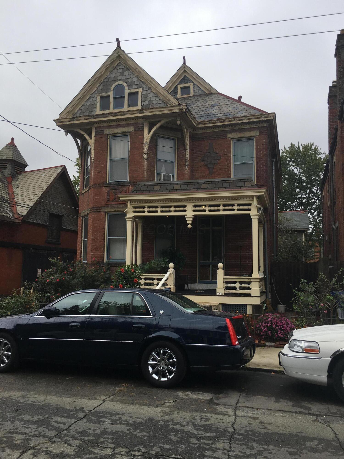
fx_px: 384
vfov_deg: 61.7
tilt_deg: +6.8
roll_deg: -0.7
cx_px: 172
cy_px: 230
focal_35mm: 29
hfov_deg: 48.2
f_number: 2.2
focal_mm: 4.15
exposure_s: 1/519
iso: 25
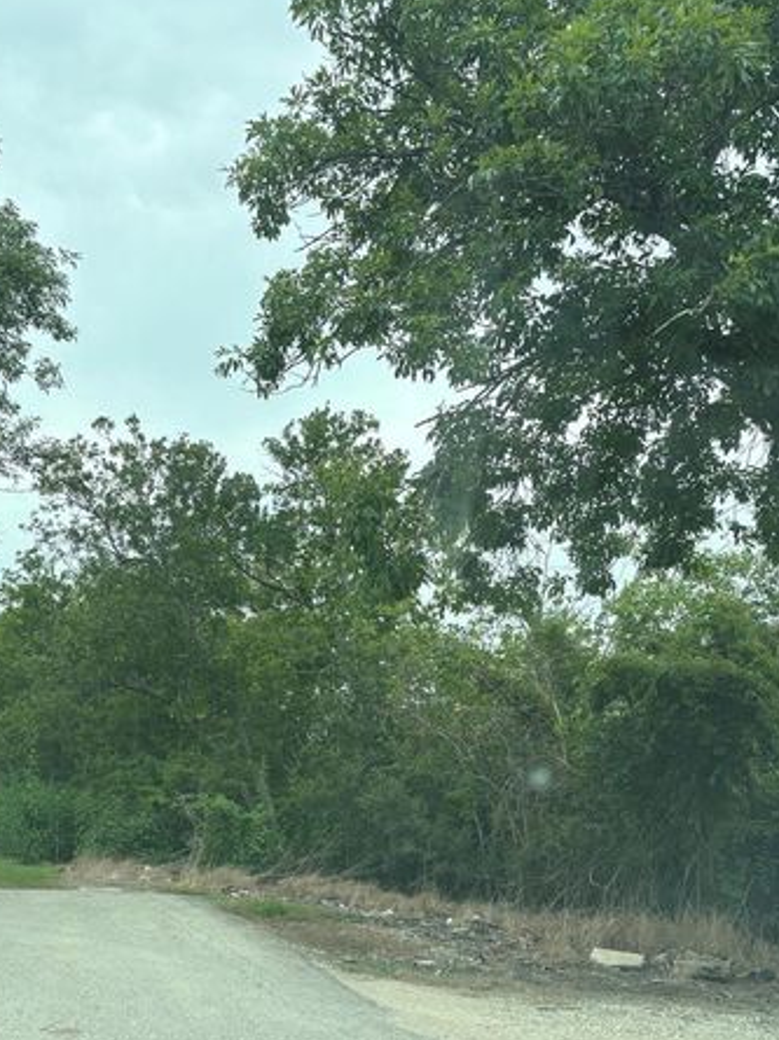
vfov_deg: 47.0
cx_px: 250
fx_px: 1172
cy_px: 712
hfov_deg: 36.3
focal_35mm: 39
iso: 50
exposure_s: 1/1667
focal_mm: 5.96
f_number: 1.6
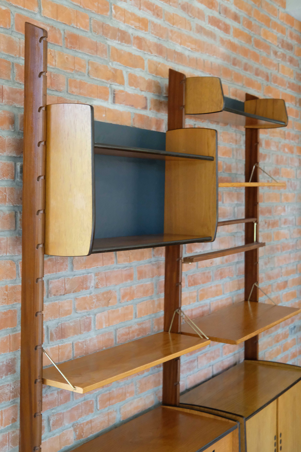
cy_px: 226
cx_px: 150
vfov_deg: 37.5
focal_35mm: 53
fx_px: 665
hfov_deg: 25.5
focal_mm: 35
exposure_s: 1/125
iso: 5000
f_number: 5.6
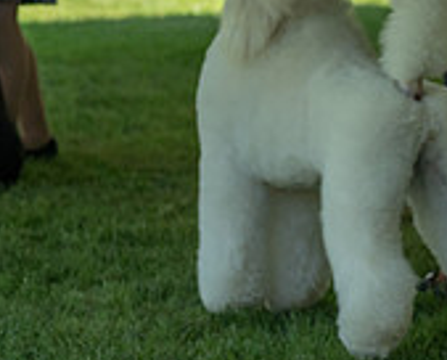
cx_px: 233
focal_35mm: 225
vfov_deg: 6.9
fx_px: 2984
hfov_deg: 8.6
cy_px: -44
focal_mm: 70
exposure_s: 1/1000
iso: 800
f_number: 5
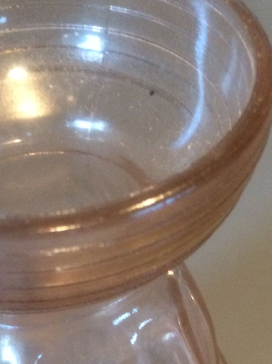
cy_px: 421
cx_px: 97
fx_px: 765
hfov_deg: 20.1
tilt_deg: -52.0
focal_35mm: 73
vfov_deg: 24.5
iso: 320
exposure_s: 1/20
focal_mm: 4.15
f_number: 2.2
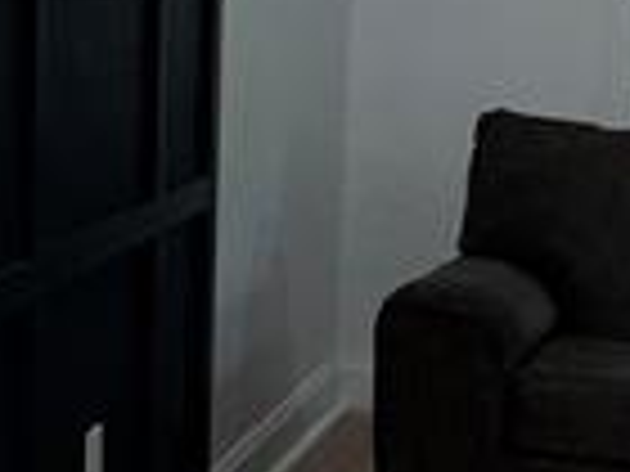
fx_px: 2603
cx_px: -468
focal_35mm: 143
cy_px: -31
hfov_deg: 12.7
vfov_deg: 10.3
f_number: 1.5
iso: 50
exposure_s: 1/120
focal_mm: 5.7
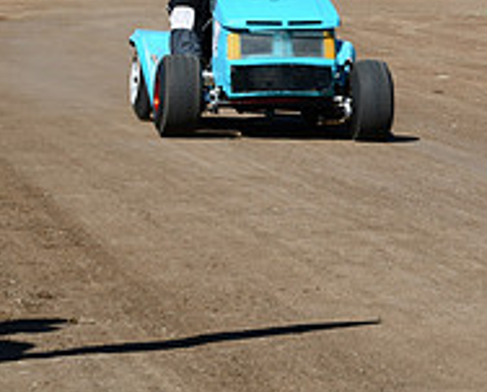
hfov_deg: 9.8
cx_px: 689
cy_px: 25
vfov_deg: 8.1
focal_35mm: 191
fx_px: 2757
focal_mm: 44
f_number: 9
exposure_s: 1/320
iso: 100
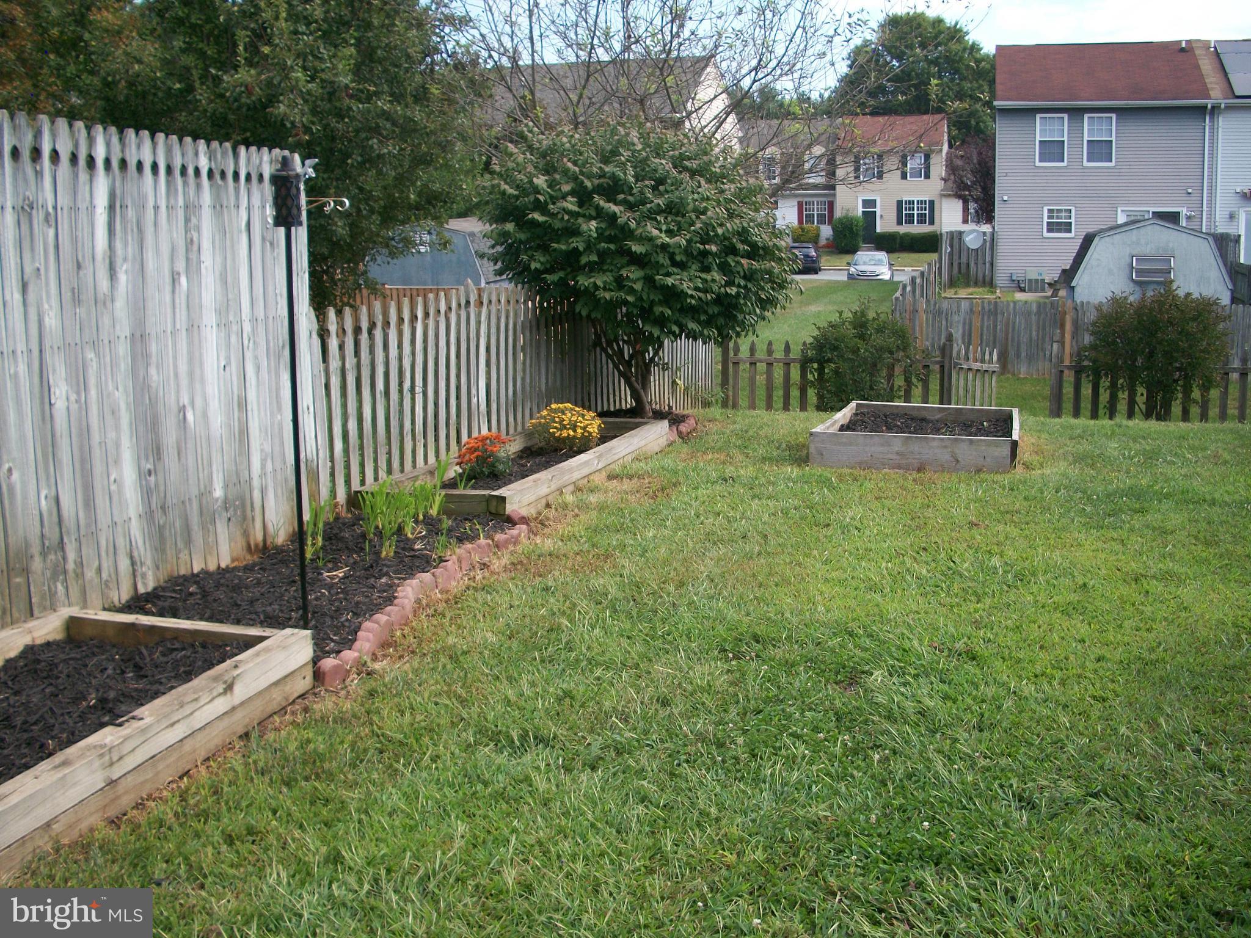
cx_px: 626
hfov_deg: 52.6
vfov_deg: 40.7
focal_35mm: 35
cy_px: 469
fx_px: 1265
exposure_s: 1/500
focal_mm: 6.3
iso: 80
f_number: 3.1
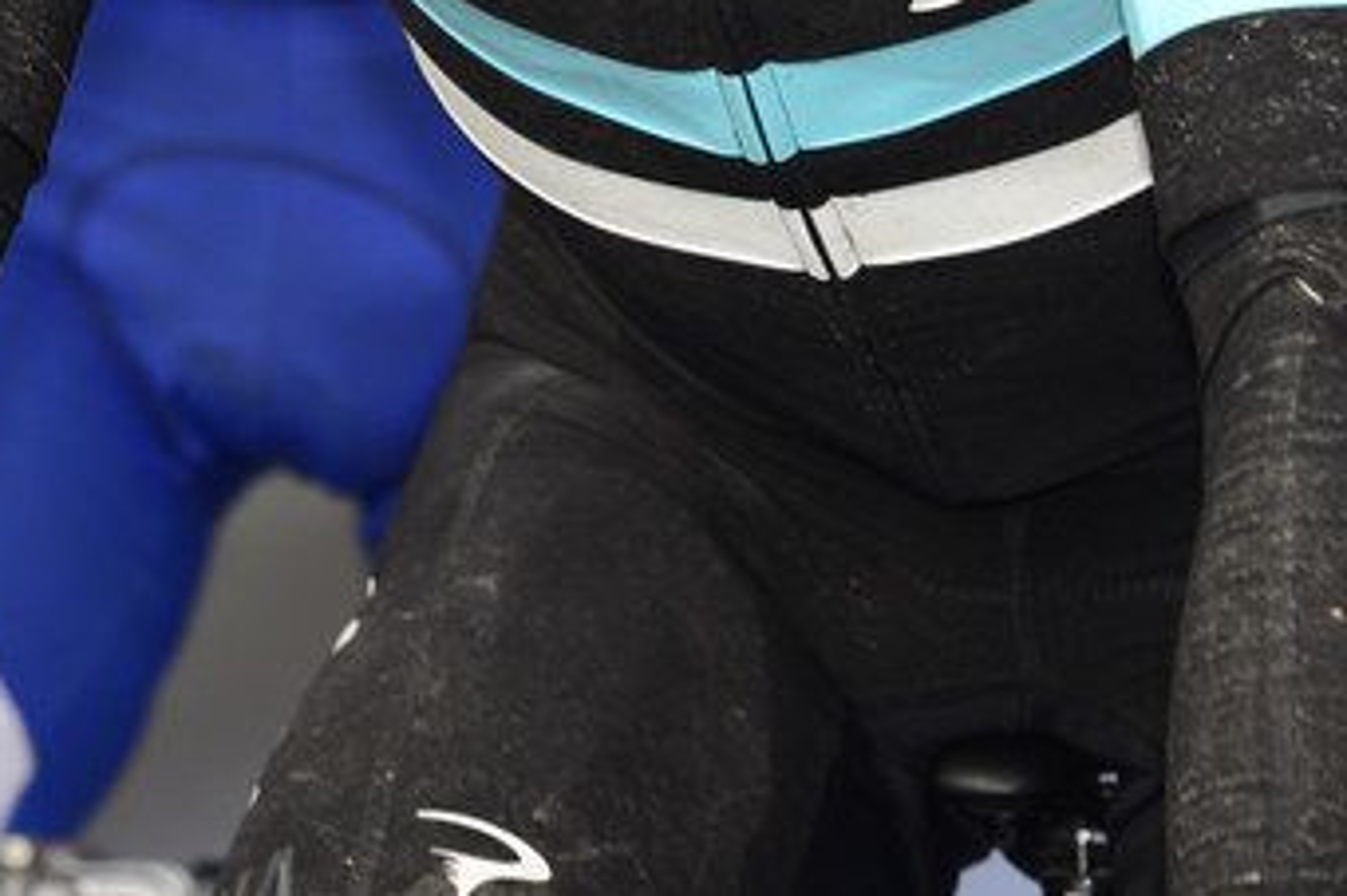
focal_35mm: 510
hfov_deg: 4.0
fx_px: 19072
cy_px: -667
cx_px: 687
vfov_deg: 2.7
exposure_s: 1/250
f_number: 5.6
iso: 200
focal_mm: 145
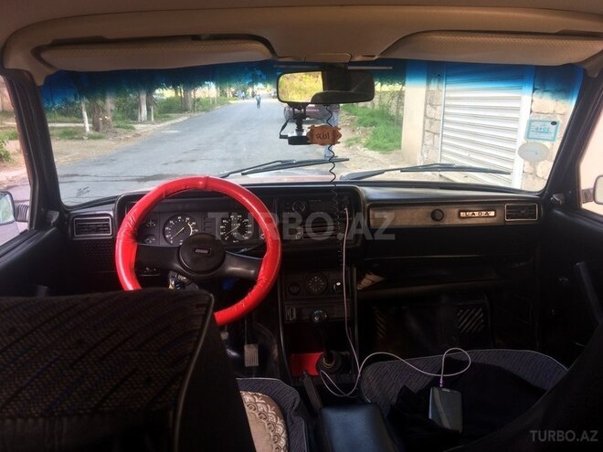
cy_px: 226
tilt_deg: -14.8
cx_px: 302
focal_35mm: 29
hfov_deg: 61.7
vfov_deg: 48.2
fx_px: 505
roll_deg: -0.8
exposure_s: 1/100
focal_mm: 4.15
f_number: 2.2
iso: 50
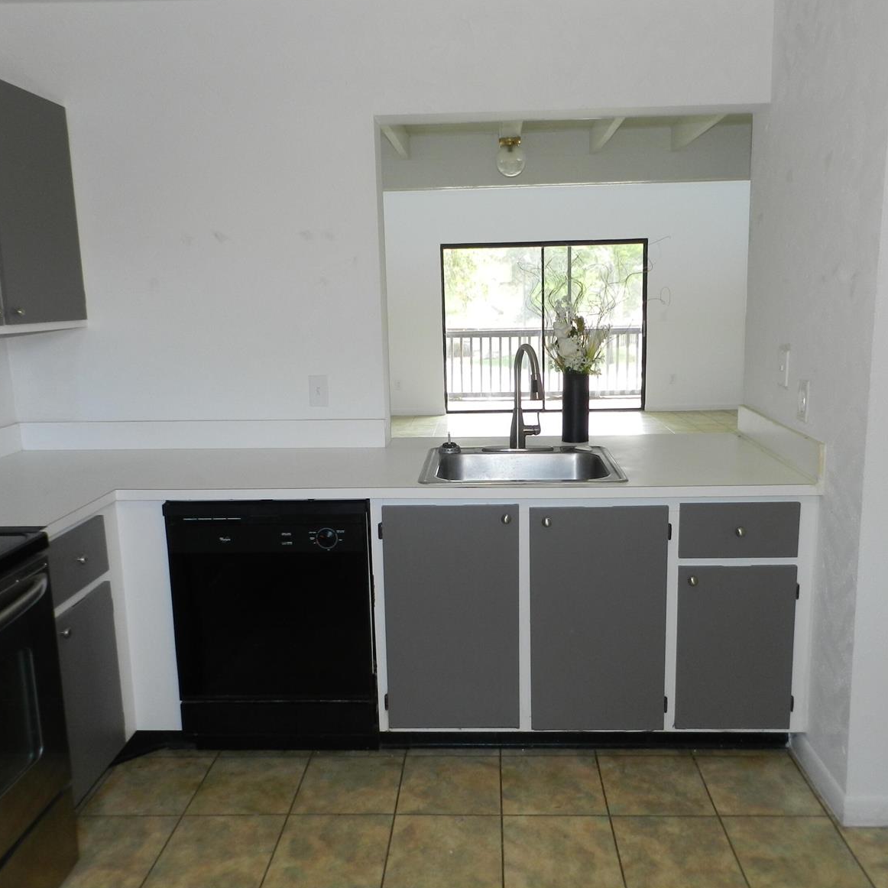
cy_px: 447
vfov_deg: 57.3
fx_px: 813
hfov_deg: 57.3
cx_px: 467
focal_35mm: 28
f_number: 3.4
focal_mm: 4
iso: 200
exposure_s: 1/30
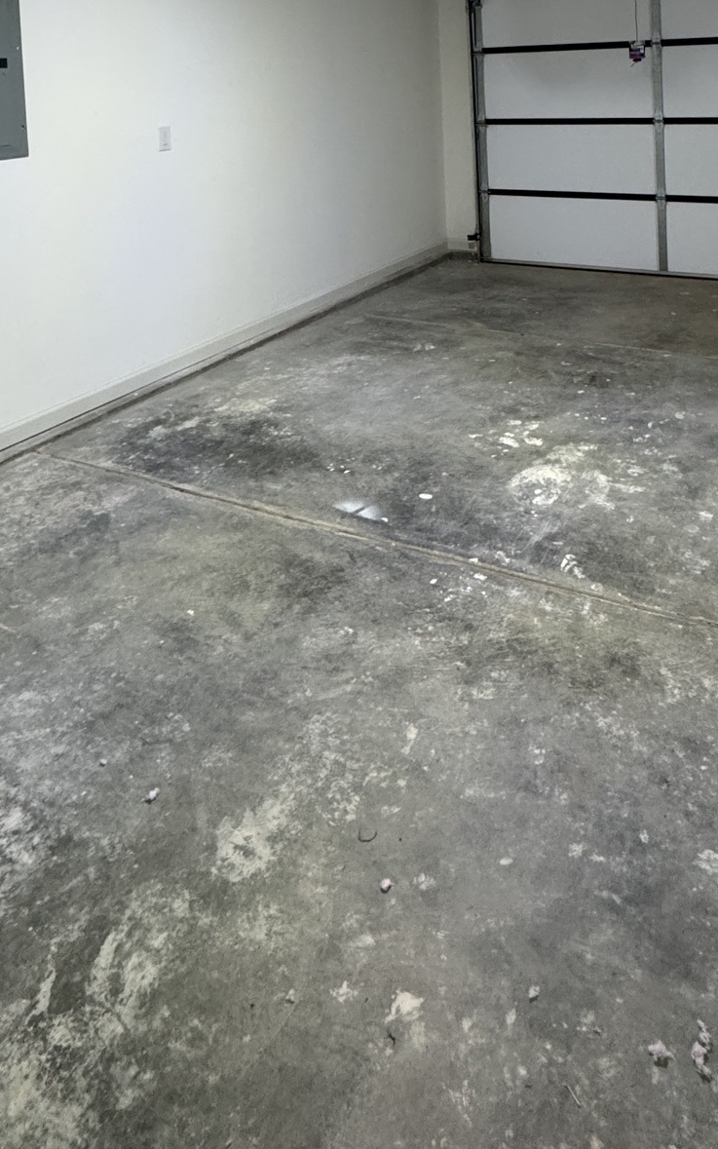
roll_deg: +2.8
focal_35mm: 29
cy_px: 109
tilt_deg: -3.3
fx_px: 908
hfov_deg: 42.9
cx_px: 433
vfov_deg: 55.7
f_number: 2.2
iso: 320
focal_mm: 2.22
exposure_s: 1/60
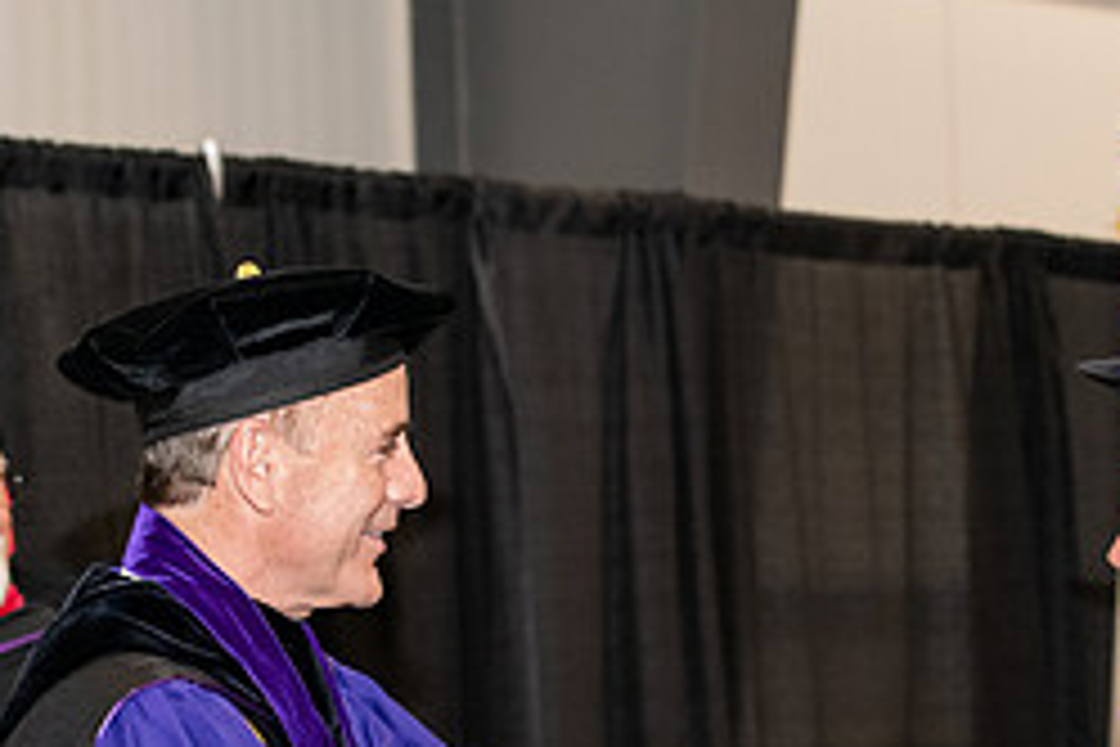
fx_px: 5071
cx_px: 693
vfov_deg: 8.3
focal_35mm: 163
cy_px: 853
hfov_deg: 12.6
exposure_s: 1/200
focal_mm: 70
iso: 2000
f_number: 5
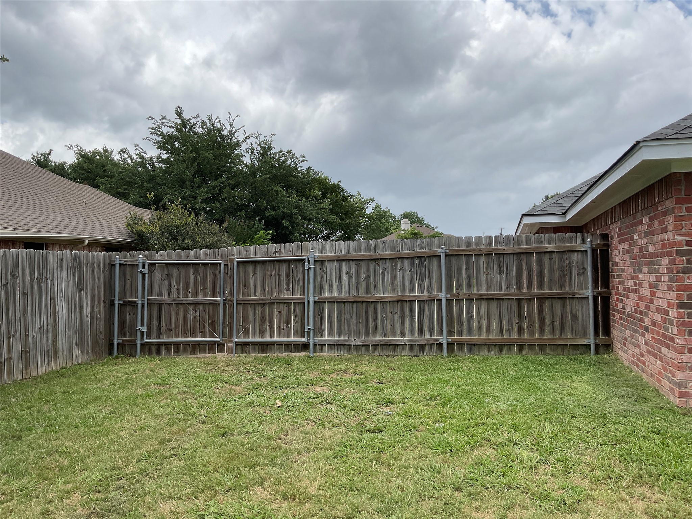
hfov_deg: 61.7
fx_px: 580
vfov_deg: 48.2
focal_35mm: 29
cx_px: 346
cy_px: 260
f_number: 1.8
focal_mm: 3
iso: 16
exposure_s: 1/2667
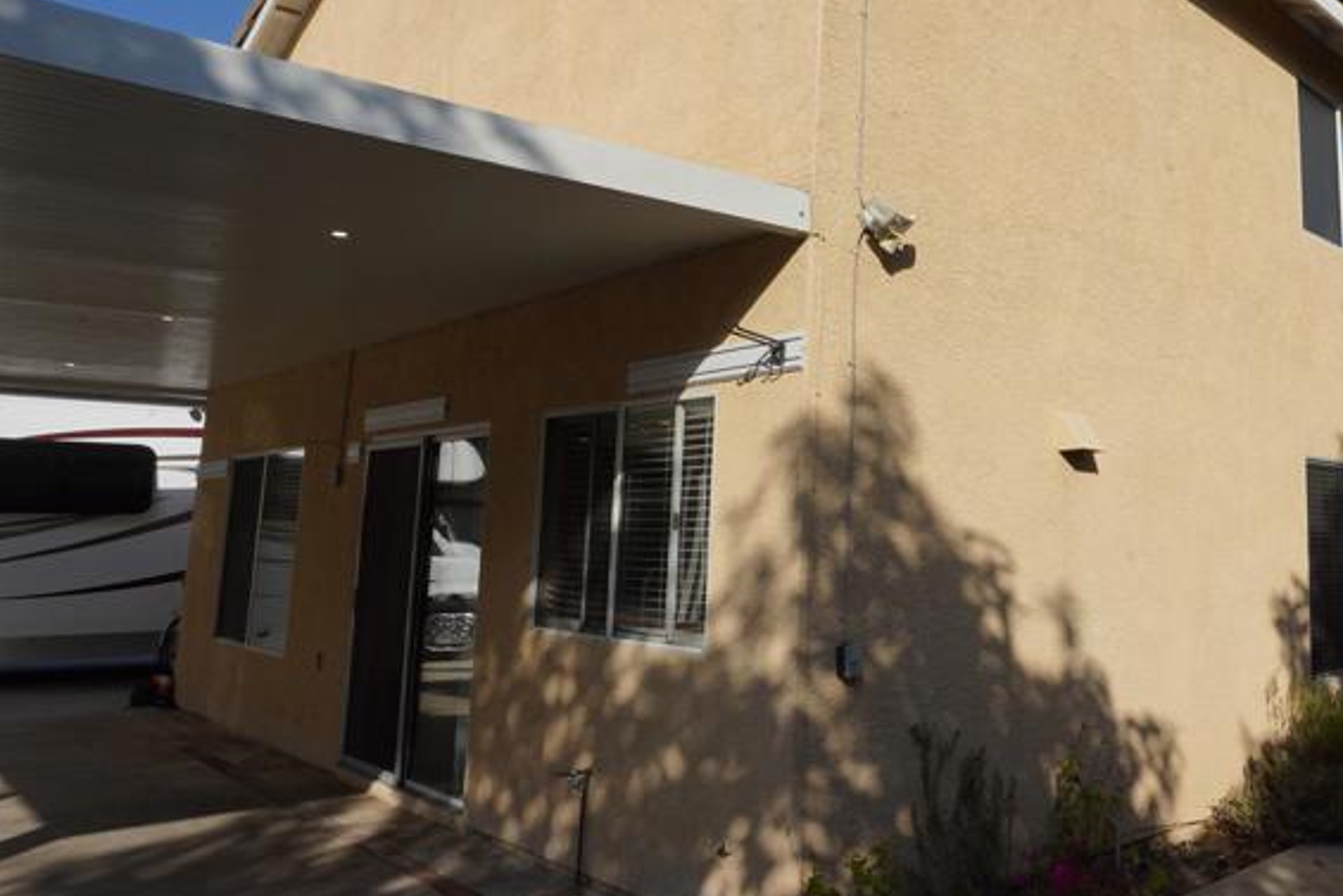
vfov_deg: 44.7
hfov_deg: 60.6
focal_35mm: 29
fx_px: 1082
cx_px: 986
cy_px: 355
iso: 100
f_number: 22
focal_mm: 16
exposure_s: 1/50
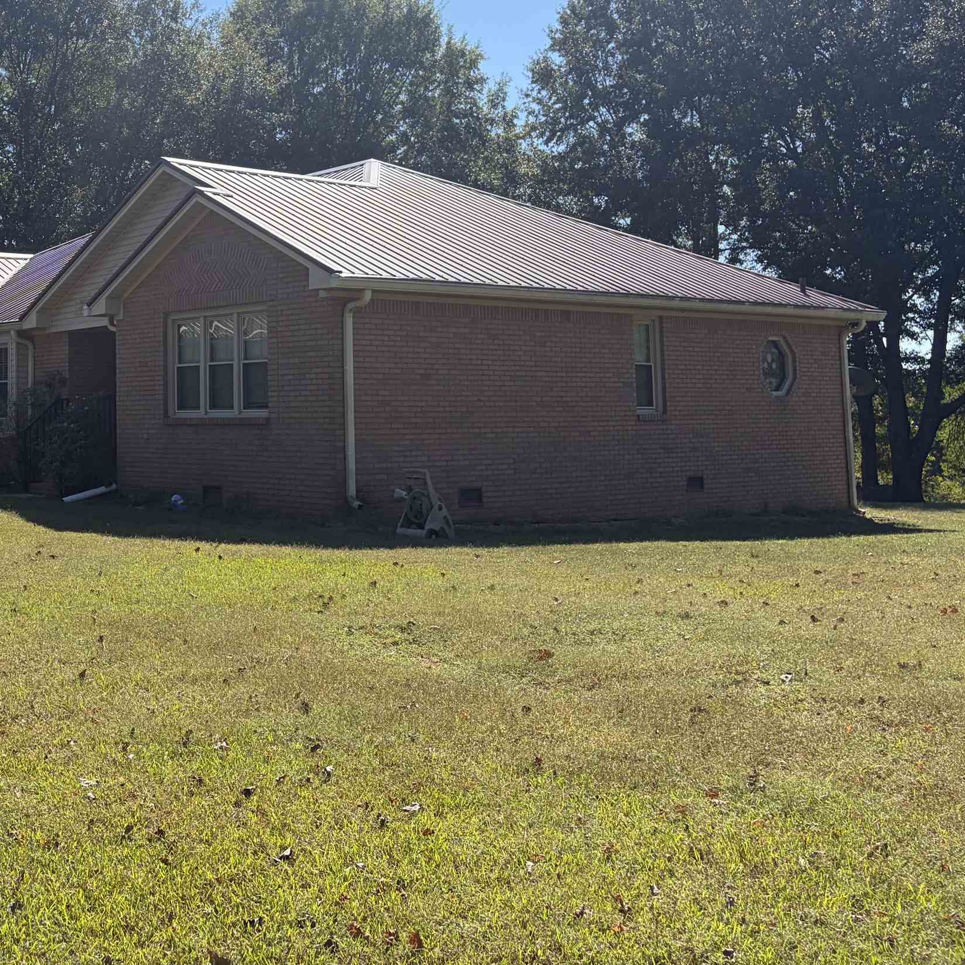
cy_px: 291
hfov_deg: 37.4
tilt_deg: +6.8
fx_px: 1356
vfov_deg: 38.5
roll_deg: +1.3
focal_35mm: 43
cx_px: 159
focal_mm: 5.96
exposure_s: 1/3623
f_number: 1.6
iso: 50
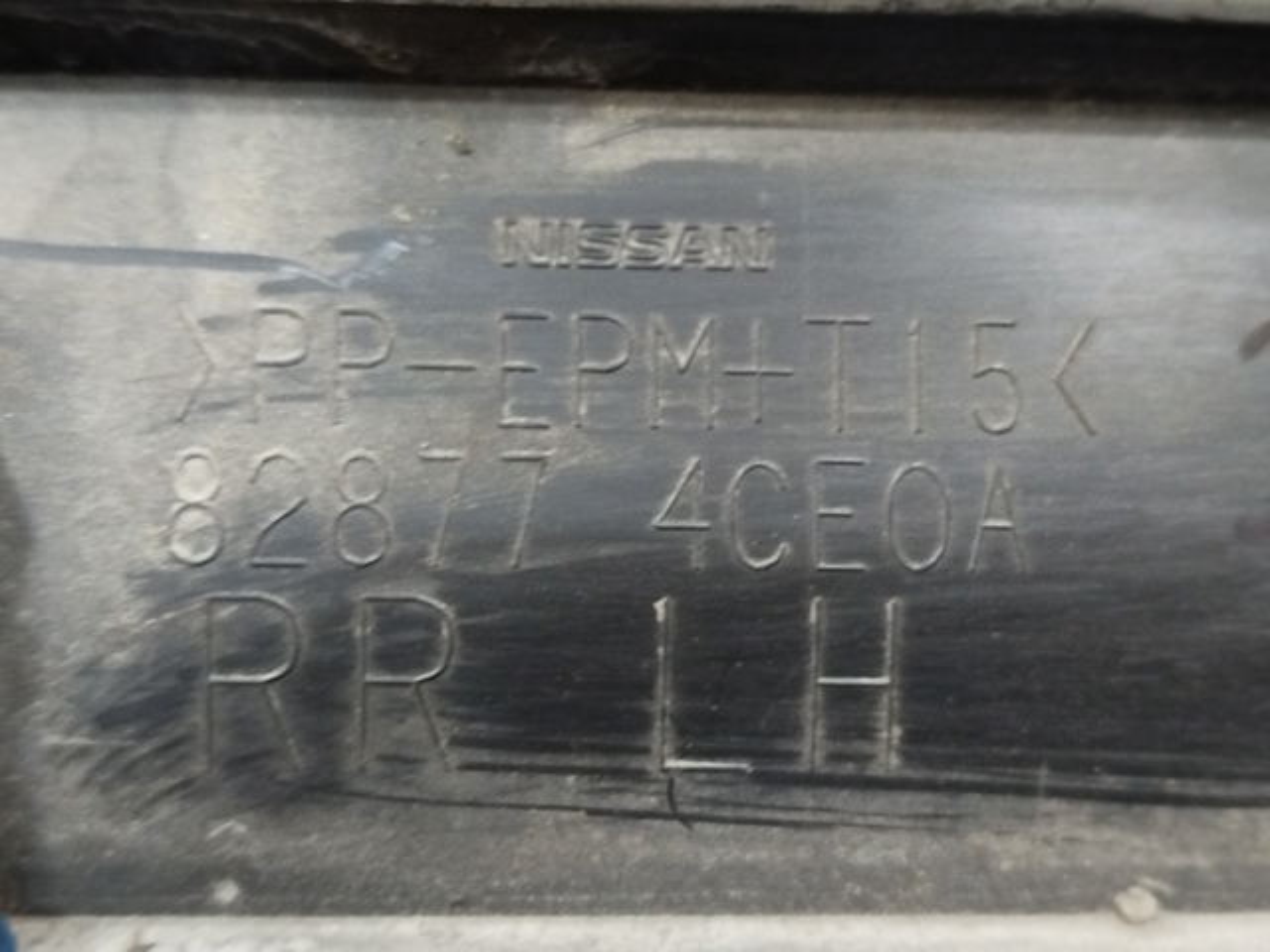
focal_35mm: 48
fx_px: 1761
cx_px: 635
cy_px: 476
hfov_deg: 39.7
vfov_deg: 30.3
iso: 1600
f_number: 1.7
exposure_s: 1/17
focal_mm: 5.31
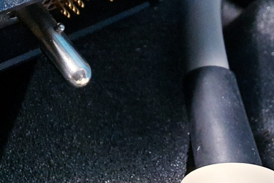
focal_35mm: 78
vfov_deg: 16.0
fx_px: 594
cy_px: -93
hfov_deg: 23.0
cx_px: -87
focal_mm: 4.3
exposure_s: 1/33
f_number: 2.4
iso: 320
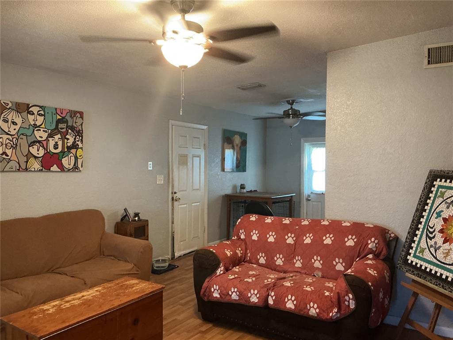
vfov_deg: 48.2
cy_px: 170
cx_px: 226
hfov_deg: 61.7
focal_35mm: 29
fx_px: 380
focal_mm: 3
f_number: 1.8
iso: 200
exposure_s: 1/40
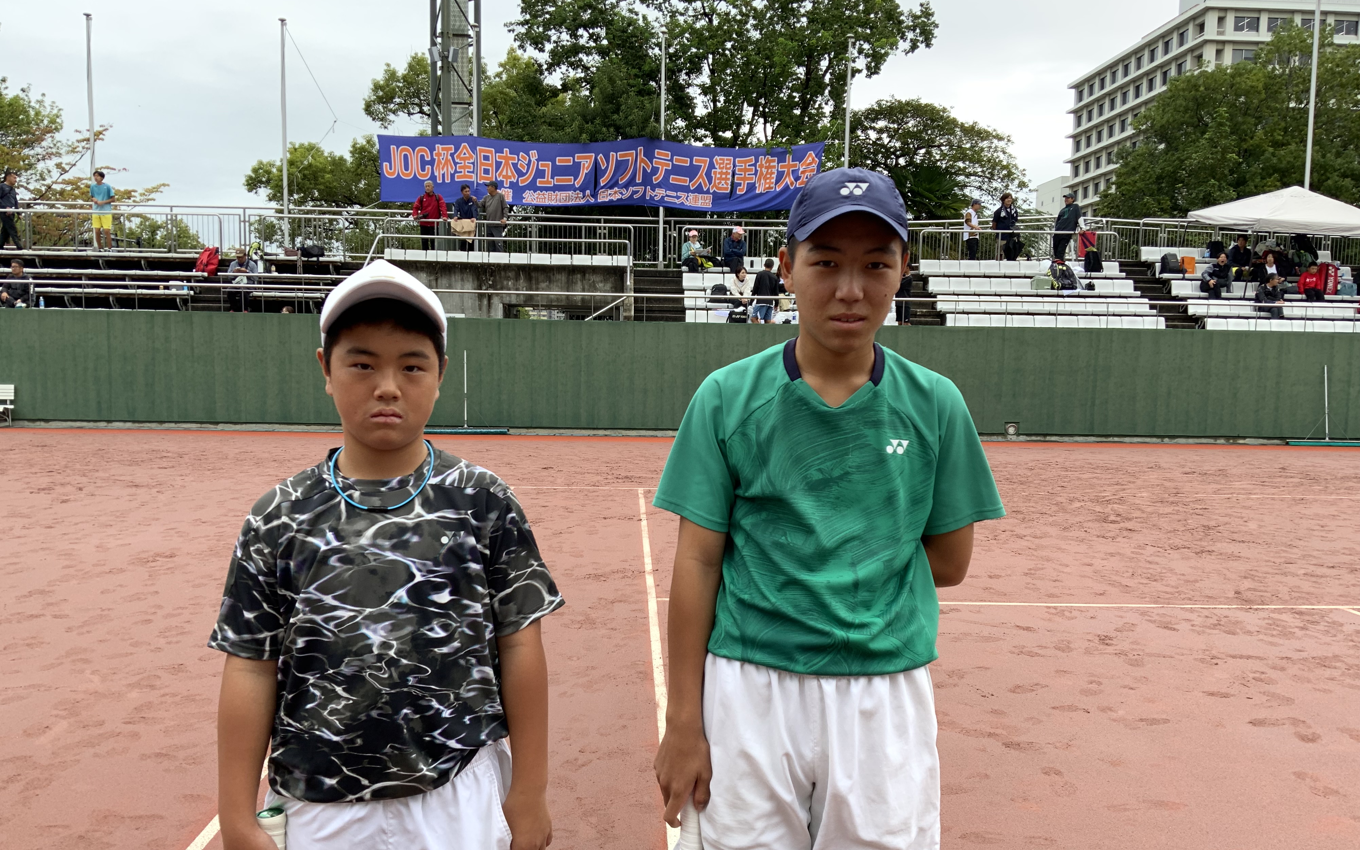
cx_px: 675
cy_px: 466
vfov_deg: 40.6
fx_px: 1149
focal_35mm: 31
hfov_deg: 61.2
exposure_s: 1/197
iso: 16
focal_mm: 3
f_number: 1.8
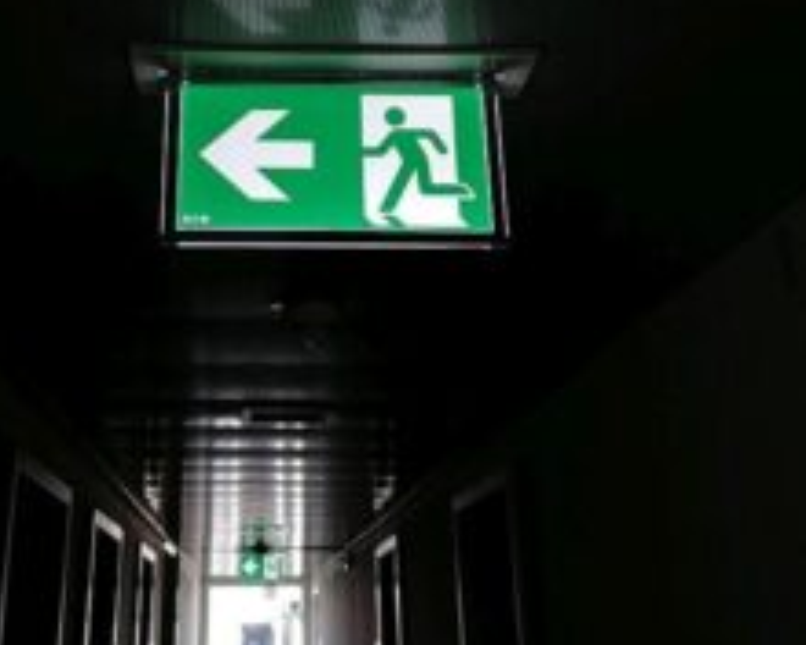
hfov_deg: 38.5
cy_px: 176
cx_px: 300
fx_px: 1145
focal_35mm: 48
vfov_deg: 31.0
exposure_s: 1/100
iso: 64
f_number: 1.8
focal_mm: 4.75
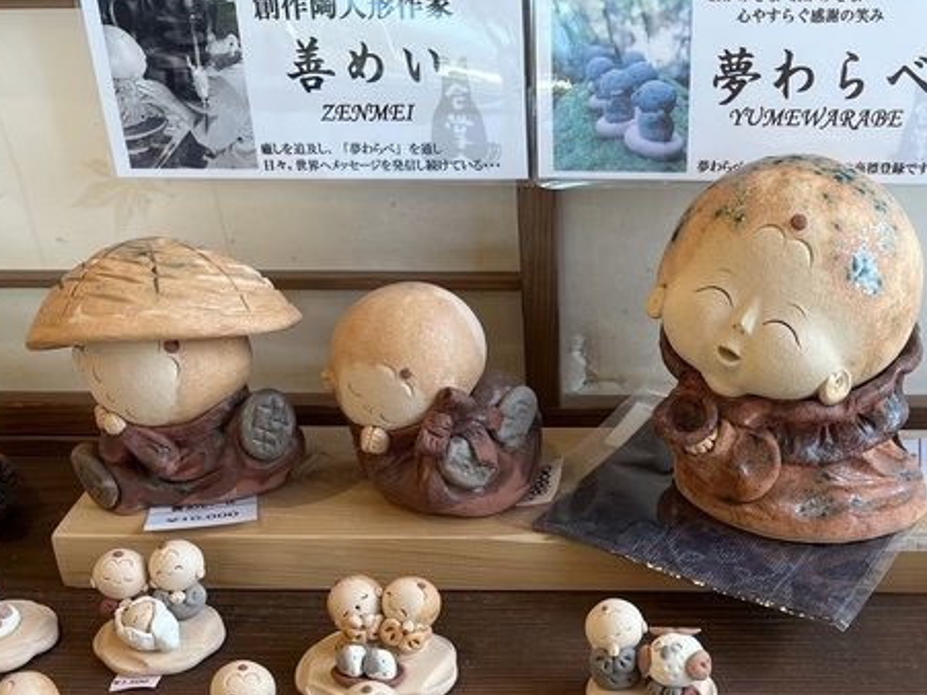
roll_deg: +1.7
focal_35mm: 47
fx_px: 1258
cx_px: 581
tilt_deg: -31.9
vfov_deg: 30.0
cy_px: 573
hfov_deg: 40.2
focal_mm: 5.1
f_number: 1.6
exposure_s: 1/120
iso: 64
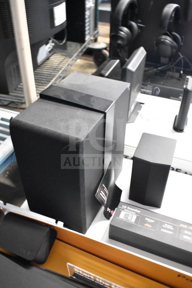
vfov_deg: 57.2
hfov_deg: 40.0
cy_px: 144
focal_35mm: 33
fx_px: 264
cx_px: 96
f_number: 3.8
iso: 7200
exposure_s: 1/40
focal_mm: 22
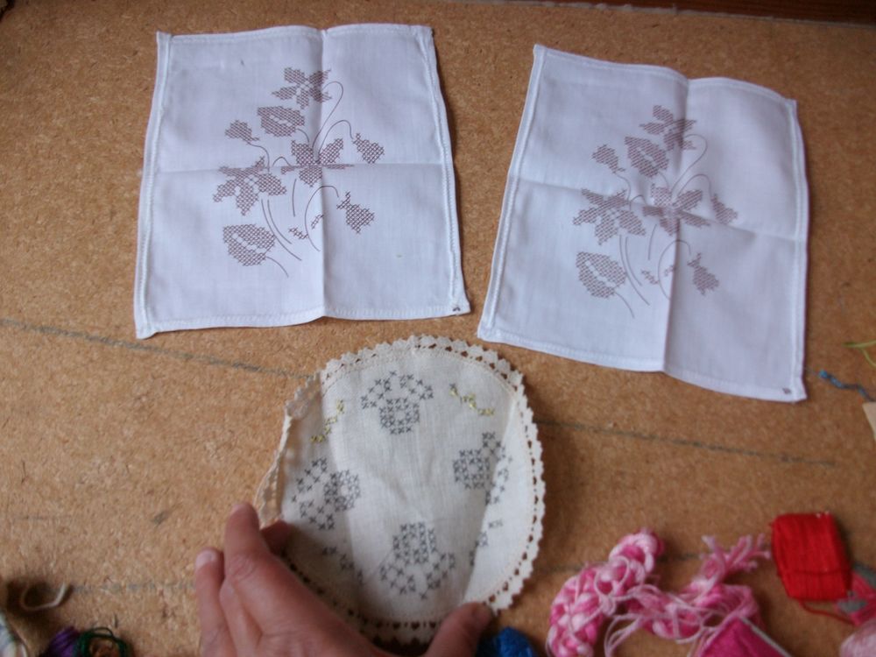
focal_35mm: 32
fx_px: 810
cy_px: 328
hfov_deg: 56.8
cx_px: 438
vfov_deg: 44.2
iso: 100
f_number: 2.9
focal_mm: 5.7
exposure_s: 1/40
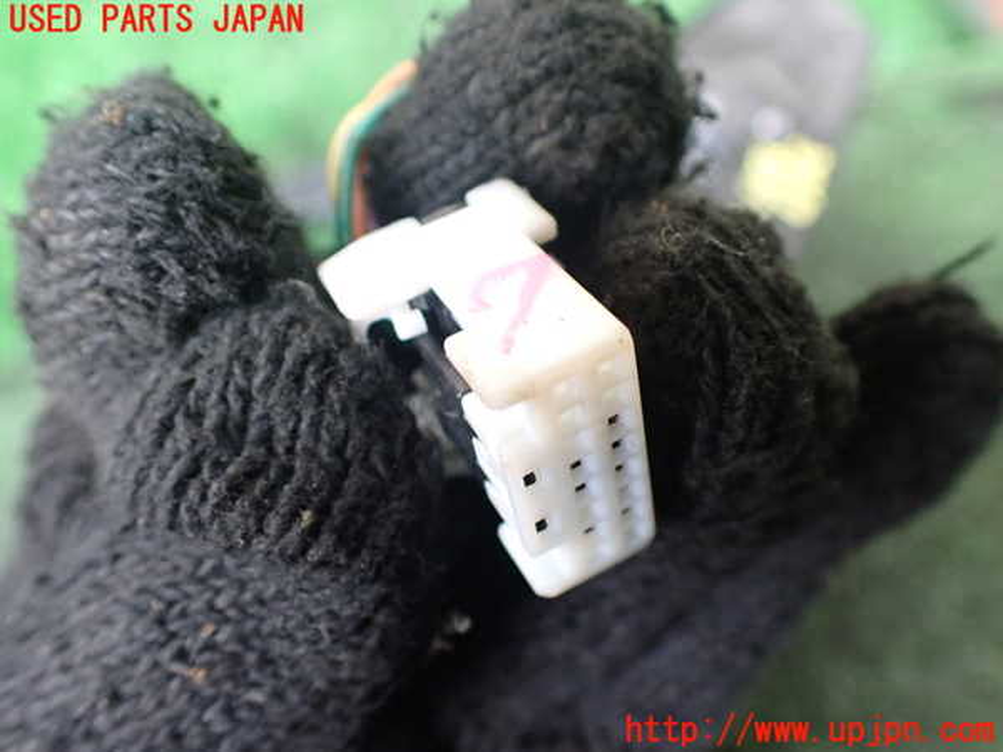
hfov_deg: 60.0
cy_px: 376
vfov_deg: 46.8
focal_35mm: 30
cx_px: 502
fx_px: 869
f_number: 2.3
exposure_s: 1/100
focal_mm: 5.4
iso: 800
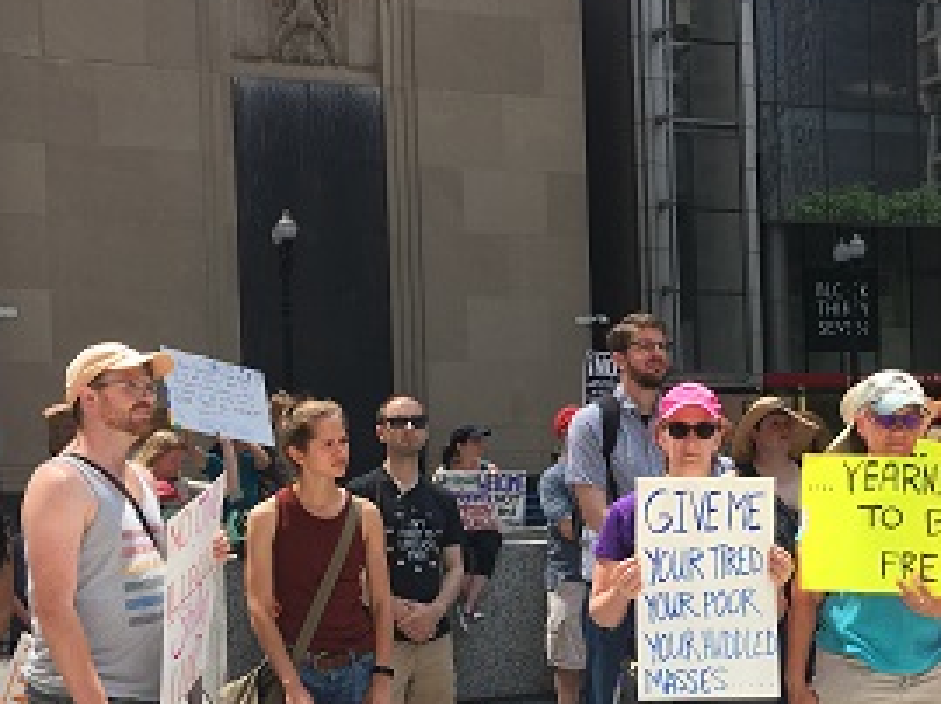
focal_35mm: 52
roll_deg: +1.2
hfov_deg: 36.5
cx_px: 620
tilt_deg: +2.0
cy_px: 469
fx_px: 1412
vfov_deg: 27.8
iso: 25
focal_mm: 4.15
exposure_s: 1/777
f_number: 2.2
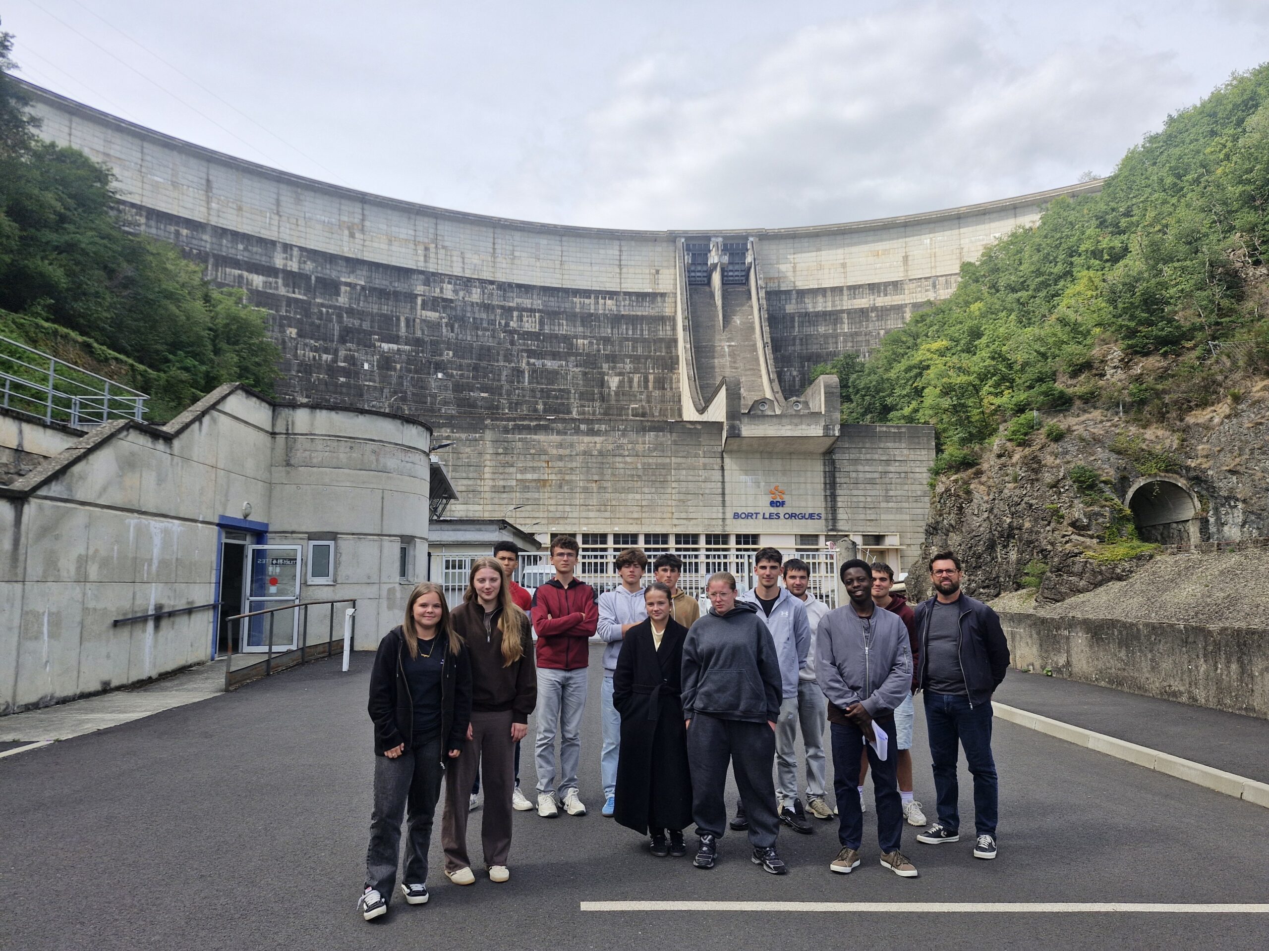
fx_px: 843
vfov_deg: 58.9
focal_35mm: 23
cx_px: 634
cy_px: 476
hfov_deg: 73.9
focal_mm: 5.54
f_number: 1.8
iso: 50
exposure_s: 1/1412
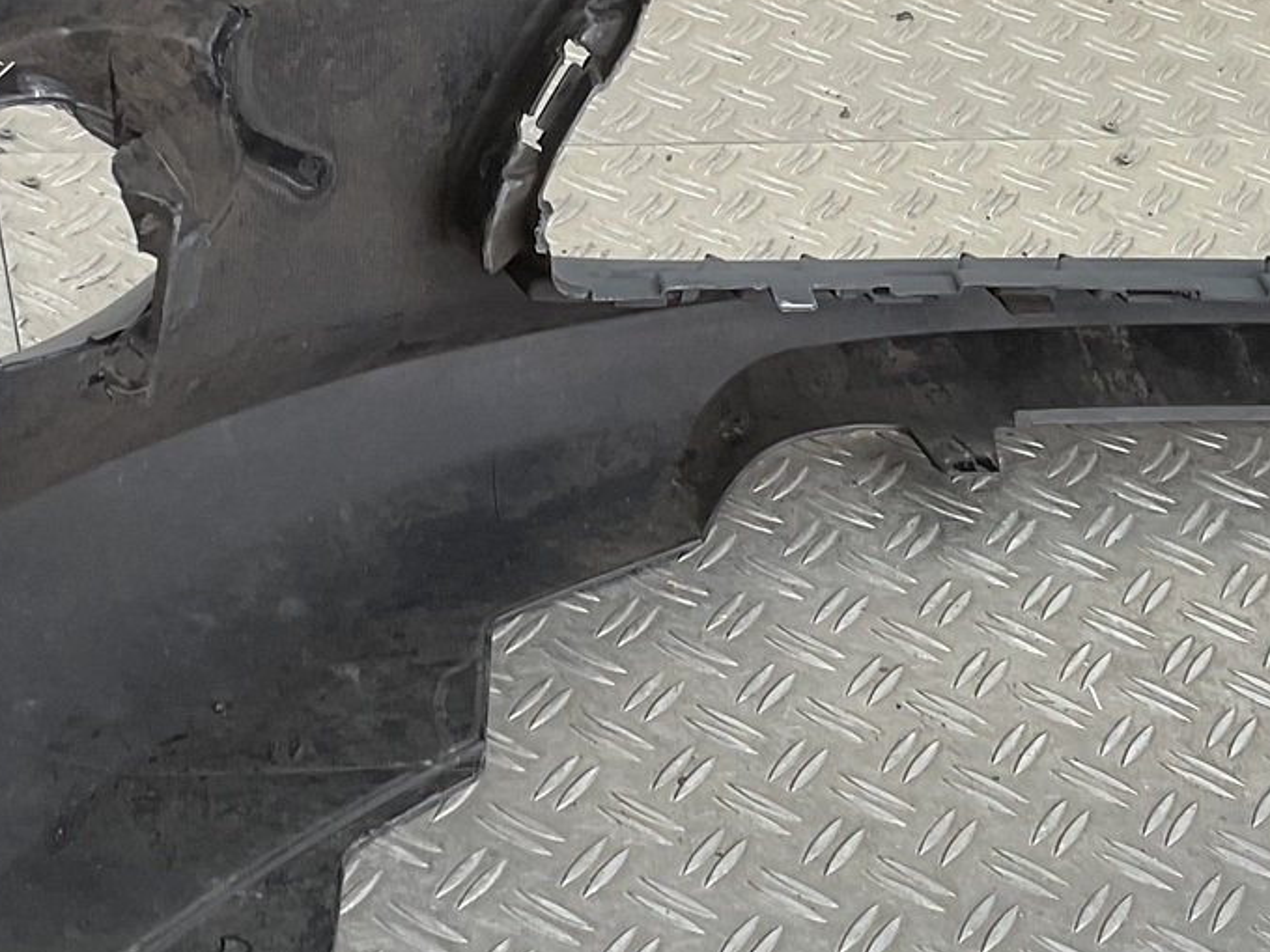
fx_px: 3155
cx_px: 719
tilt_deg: -31.4
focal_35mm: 86
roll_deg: -11.9
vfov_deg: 17.1
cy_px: 226
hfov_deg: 22.7
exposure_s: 1/100
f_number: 1.8
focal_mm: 3
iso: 20
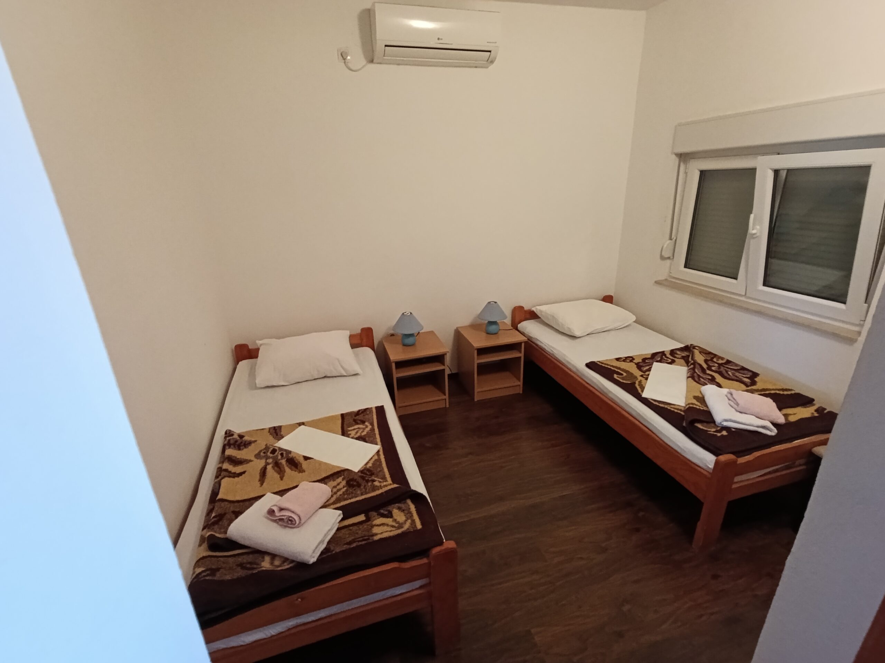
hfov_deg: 94.5
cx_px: 442
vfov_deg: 78.1
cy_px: 332
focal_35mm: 16
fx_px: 409
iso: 800
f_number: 2.2
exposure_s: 1/25
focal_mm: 1.65
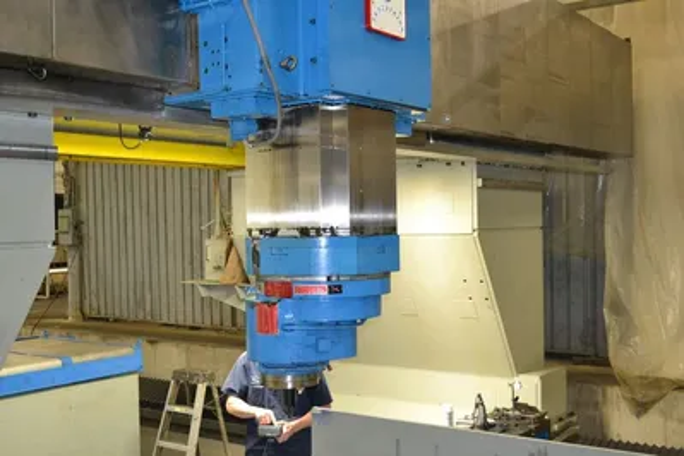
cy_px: 228
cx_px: 342
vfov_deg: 30.8
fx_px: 826
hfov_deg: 45.0
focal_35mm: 44
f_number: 4.5
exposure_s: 1/60
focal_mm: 29
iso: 2000
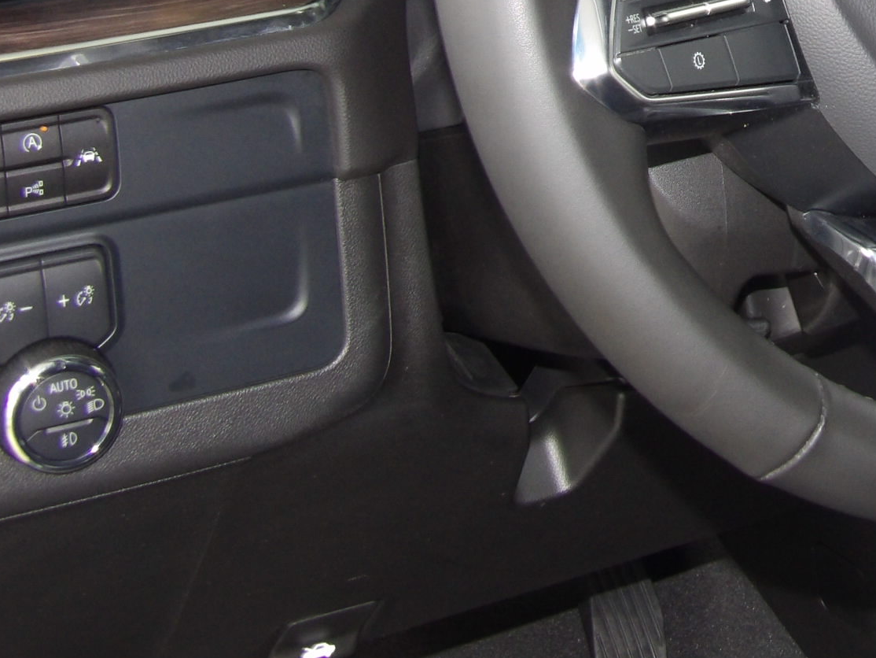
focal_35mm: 107
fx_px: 2708
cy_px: -77
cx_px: 848
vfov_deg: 13.5
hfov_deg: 18.0
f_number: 3.8
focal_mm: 8.2
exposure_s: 1/31
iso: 200
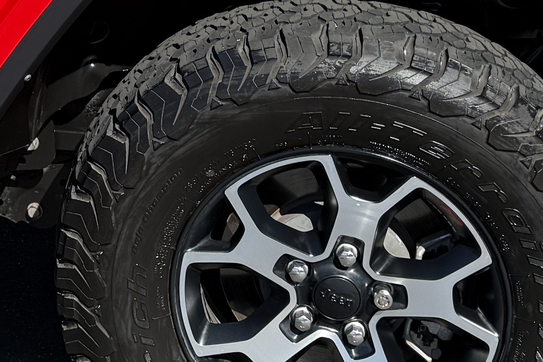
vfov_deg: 11.9
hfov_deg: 17.5
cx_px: -132
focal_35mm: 111
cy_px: -138
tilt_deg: -12.4
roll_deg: +1.0
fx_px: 1674
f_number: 1.78
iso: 80
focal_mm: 6.76
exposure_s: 1/2110
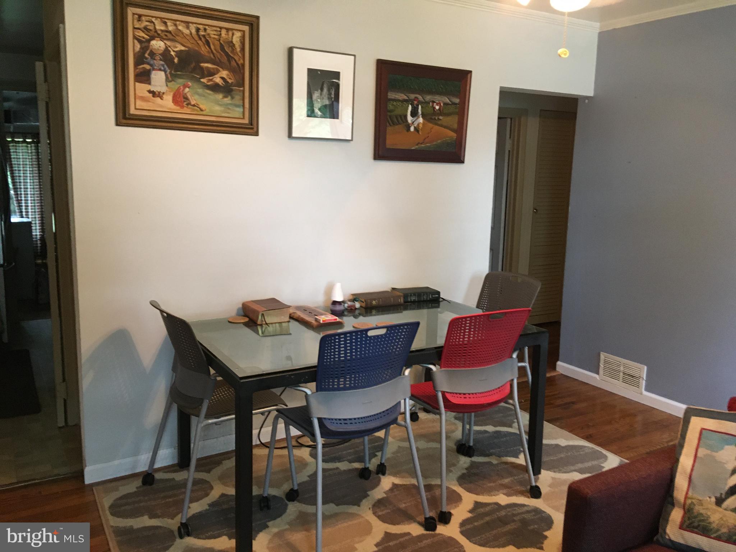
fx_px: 617
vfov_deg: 48.2
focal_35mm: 29
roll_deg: -0.9
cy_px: 276
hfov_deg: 61.7
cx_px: 368
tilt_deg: -11.3
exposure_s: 1/24
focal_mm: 4.15
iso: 200
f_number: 2.2
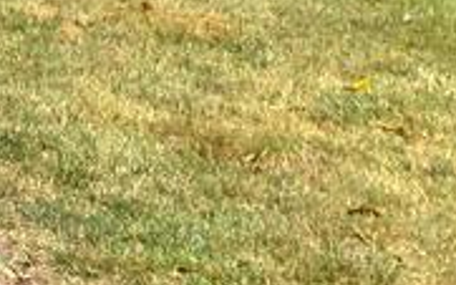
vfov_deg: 7.5
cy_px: -512
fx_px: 1938
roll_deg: +0.7
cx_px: -786
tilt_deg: +0.8
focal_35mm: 156
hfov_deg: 10.6
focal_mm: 4.25
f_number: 1.8
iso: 25
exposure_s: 1/1513
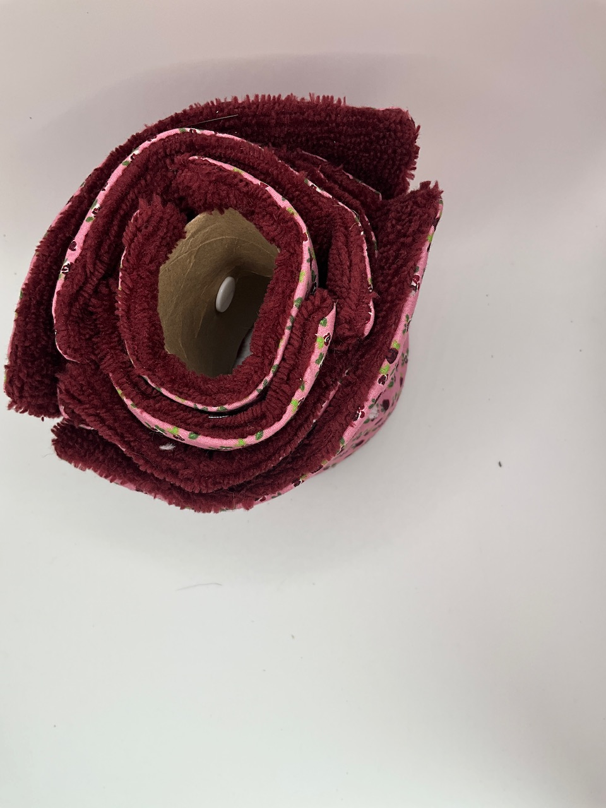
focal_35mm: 29
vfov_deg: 61.7
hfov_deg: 48.2
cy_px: 404
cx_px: 303
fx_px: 677
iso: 25
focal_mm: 3
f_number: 1.8
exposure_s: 1/262
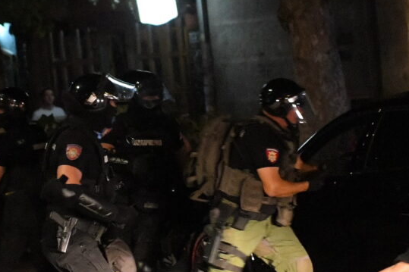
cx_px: 281
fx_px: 1510
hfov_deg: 15.4
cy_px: 219
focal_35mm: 133
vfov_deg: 10.3
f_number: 3.2
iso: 12800
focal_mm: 70
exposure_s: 1/160
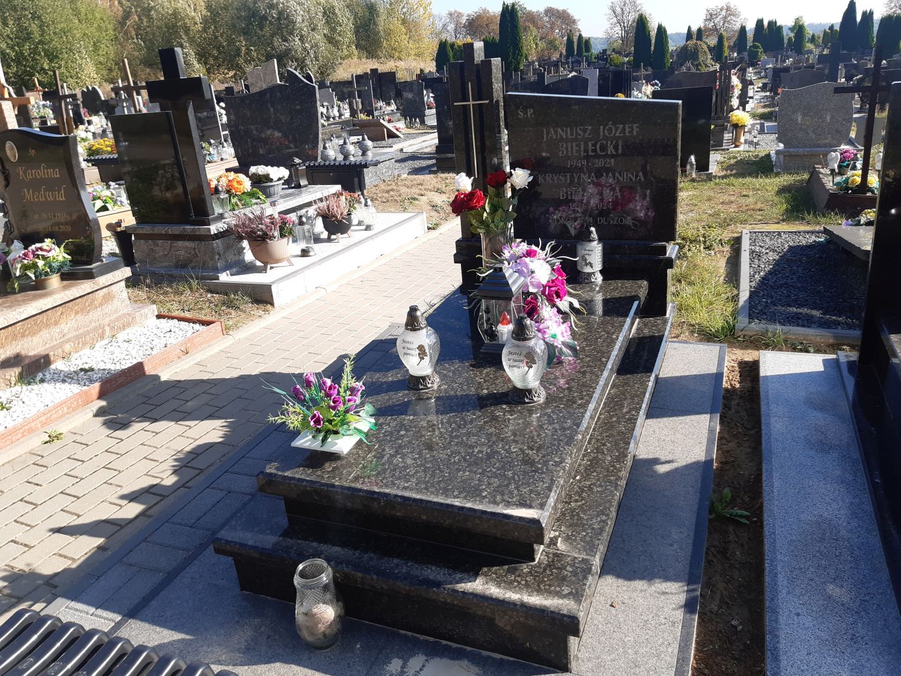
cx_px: 450
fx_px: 677
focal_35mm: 26
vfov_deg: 53.1
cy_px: 338
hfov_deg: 67.3
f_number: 1.7
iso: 40
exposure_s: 1/828
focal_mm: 3.92
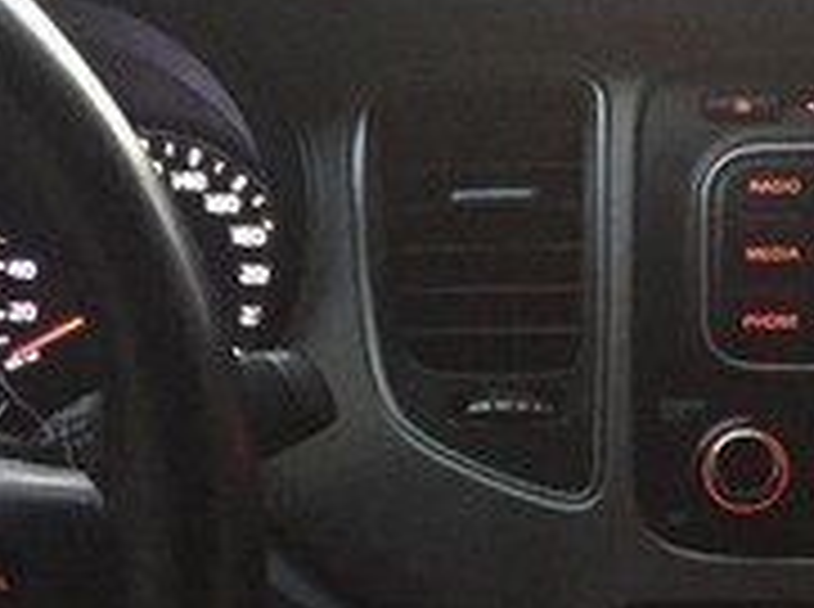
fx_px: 2488
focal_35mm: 106
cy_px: 696
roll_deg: -1.6
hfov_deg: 17.9
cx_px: 899
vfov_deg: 13.6
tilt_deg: -22.1
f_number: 2.2
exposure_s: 1/17
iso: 400
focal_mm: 4.15
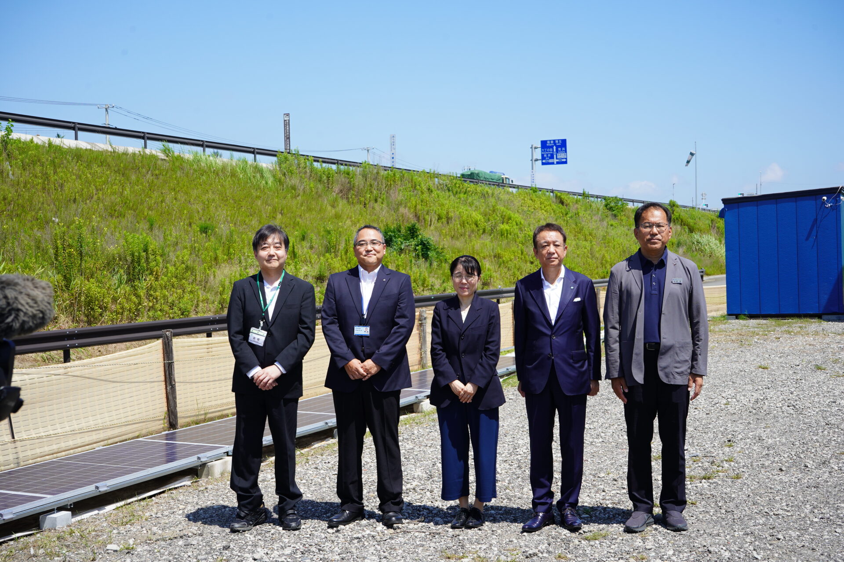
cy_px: 281
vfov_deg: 31.1
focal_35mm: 43
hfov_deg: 45.5
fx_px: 1007
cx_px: 422
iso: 100
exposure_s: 1/125
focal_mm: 43
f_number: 10
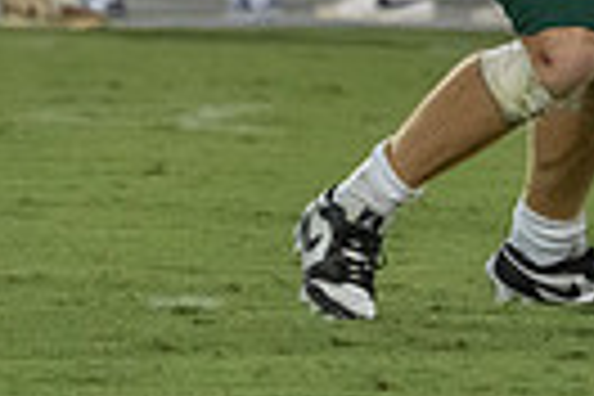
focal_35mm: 1383
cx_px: 783
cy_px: -286
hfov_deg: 1.5
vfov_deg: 1.0
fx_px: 22818
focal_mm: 315
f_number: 5.6
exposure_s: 1/1000
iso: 8000
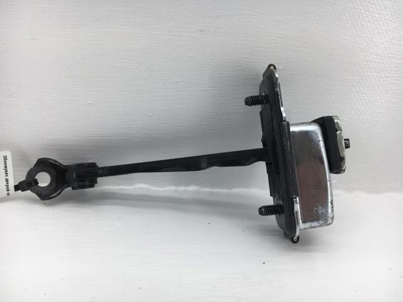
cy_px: 151
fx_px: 338
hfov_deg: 61.7
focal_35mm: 29
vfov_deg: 48.2
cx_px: 202
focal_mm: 4.15
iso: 25
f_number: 2.2
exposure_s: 1/260
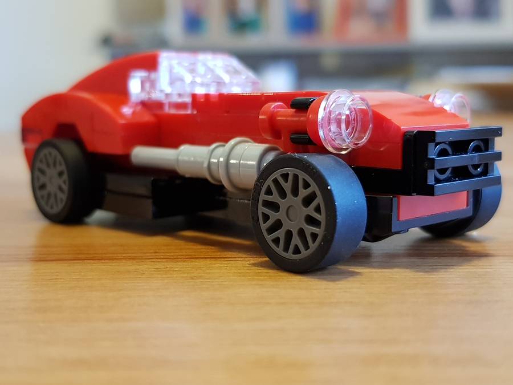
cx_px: 256
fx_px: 385
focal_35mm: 26
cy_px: 192
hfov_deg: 67.3
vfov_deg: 53.1
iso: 250
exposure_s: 1/14
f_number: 1.7
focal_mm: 4.3
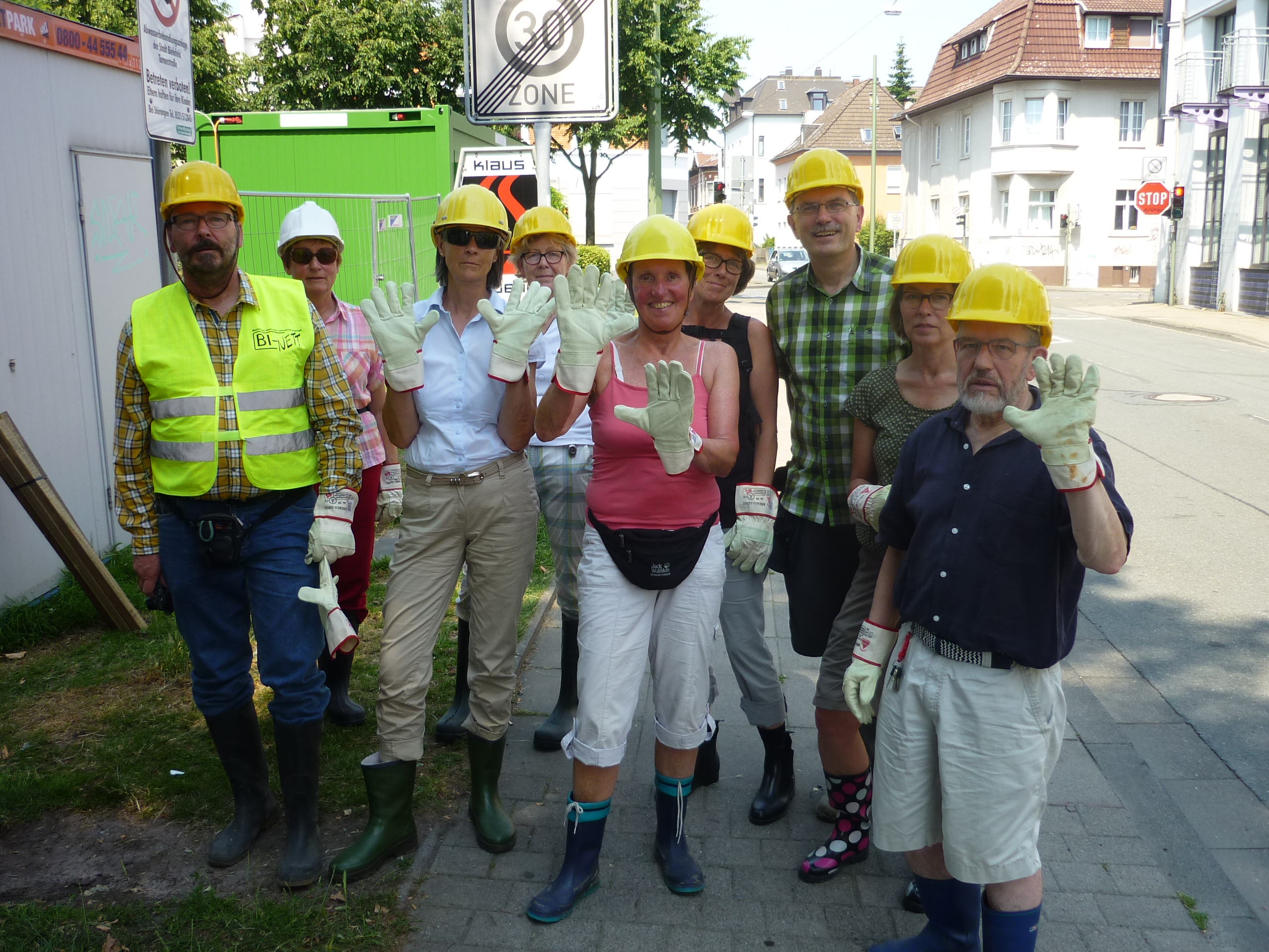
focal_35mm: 33
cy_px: 476
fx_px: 1210
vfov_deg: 42.9
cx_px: 634
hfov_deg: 55.4
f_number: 2.8
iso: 80
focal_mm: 5.5
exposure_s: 1/400
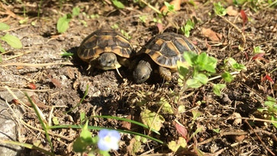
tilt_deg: -25.3
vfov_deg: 33.7
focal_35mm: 35
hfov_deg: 56.5
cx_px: 153
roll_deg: +2.4
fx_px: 257
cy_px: 78
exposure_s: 1/1140
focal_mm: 4.15
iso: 32
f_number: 2.2
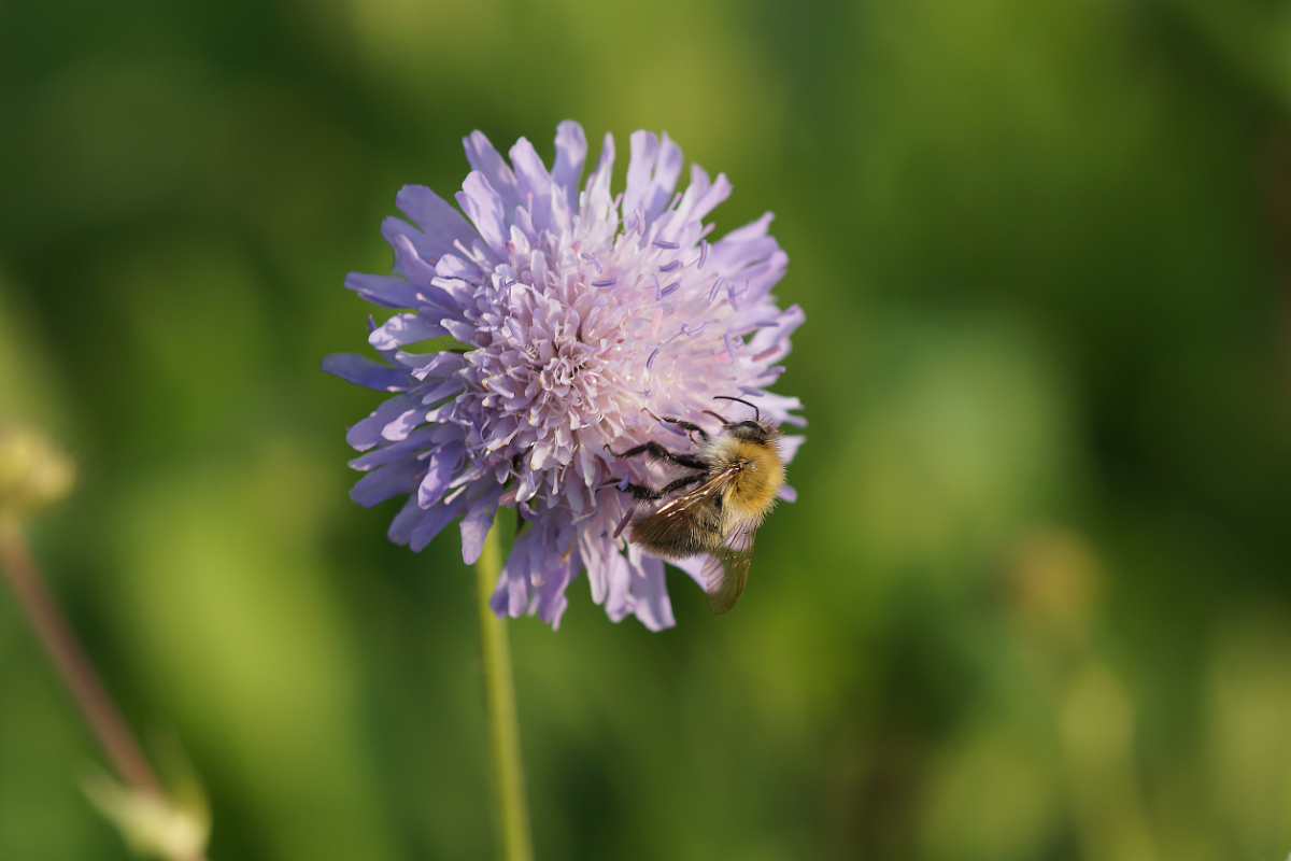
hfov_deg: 13.7
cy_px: 430
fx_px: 5379
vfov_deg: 9.1
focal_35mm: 150
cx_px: 646
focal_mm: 100
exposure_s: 1/320
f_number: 4.5
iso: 100
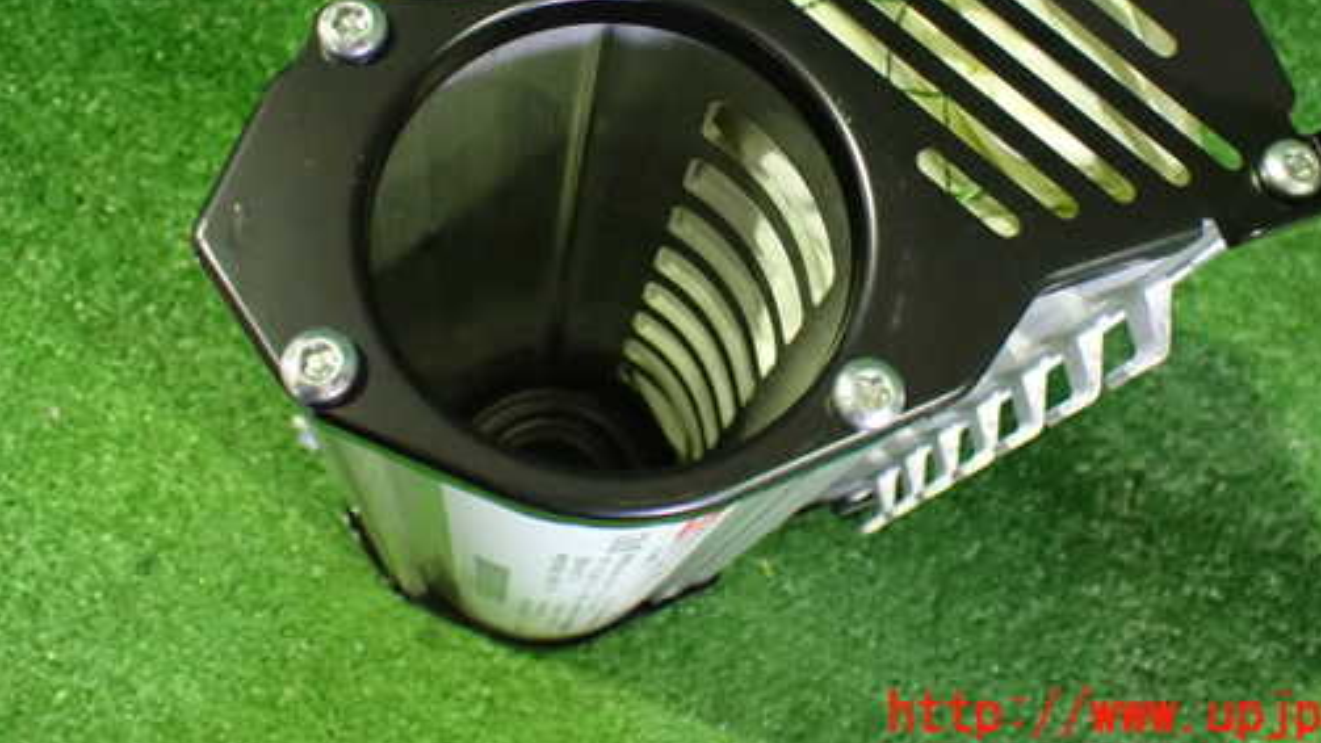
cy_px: 158
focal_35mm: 39
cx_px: 693
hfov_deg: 51.6
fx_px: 1366
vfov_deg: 29.8
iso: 1250
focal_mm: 5.4
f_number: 2.3
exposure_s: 1/30
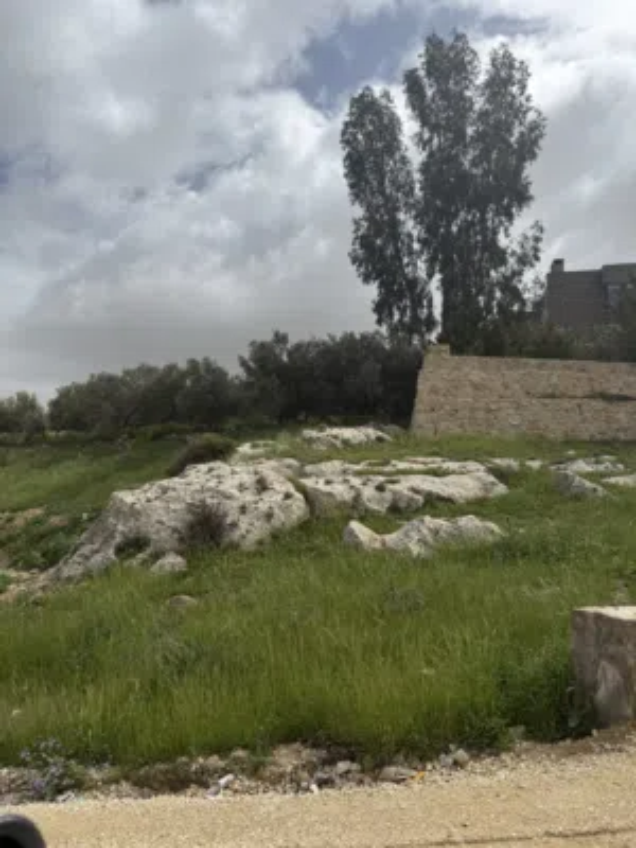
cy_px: 424
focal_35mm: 24
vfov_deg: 71.6
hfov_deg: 56.8
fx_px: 588
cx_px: 318
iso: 80
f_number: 1.78
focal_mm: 6.76
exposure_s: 1/10309
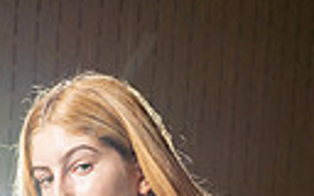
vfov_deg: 9.2
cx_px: 74
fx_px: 1070
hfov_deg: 16.6
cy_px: 495
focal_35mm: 125
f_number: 6.3
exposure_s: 1/250
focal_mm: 35
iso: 320
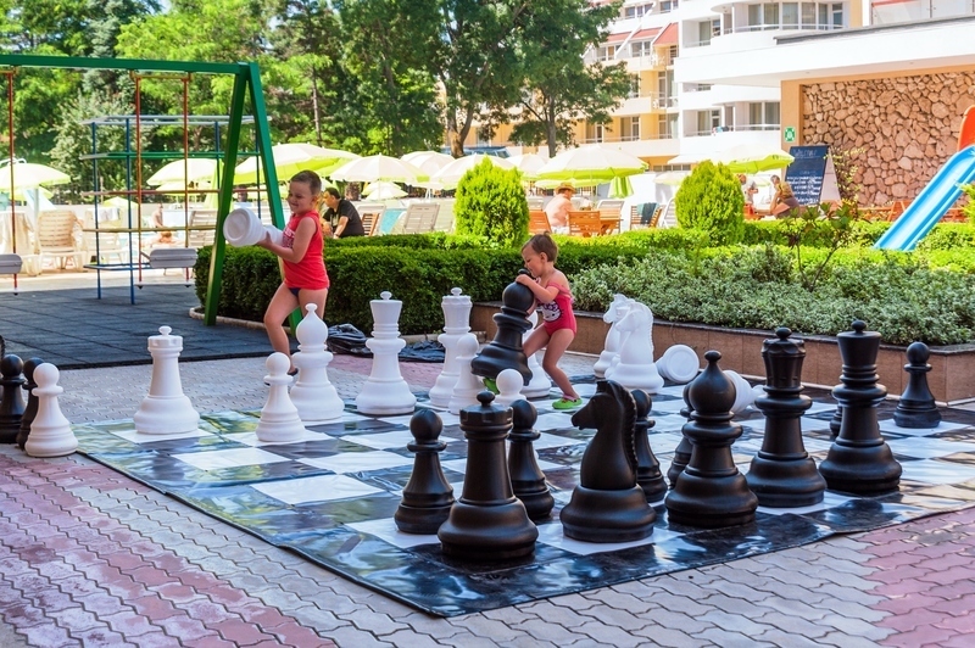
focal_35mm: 45
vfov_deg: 29.8
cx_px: 488
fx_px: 1218
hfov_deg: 43.6
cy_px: 324
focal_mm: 45
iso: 200
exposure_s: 1/250
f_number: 8
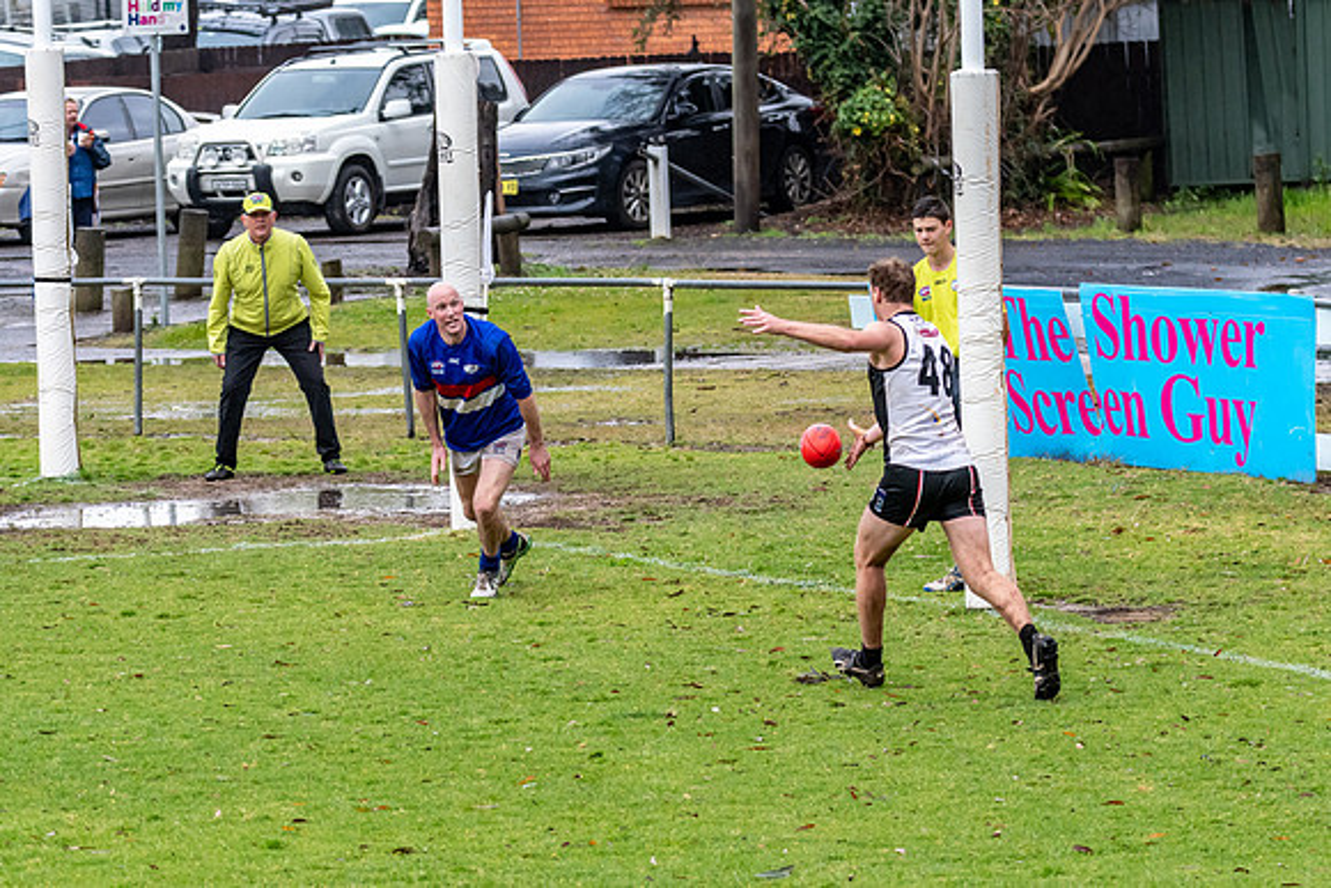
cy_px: 483
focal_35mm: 278
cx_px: 724
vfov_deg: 5.0
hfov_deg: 7.4
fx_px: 10264
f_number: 7.1
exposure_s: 1/2500
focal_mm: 170
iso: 1250
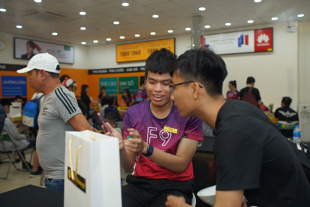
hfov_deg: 54.4
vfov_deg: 37.9
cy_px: 104
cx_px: 155
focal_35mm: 35
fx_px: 301
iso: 320
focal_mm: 35
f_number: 3.2
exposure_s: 1/100
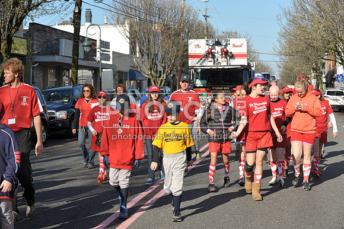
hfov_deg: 28.9
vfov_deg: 19.4
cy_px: 114
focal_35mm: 70
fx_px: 668
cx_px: 172
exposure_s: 1/1600
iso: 400
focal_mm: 70
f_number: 5.6
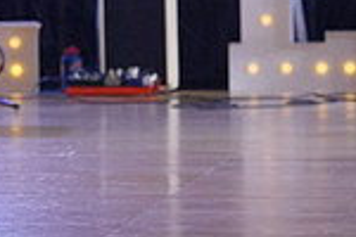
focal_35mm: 371
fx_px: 3668
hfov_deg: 5.5
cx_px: -313
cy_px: -63
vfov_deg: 3.7
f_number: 4
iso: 2000
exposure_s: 1/500
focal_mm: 96
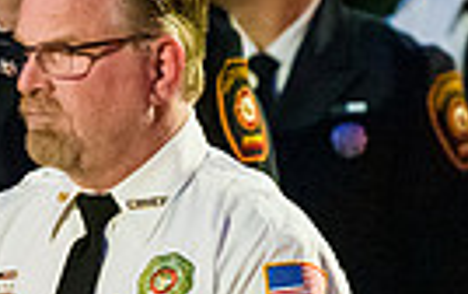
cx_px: 98
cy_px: 130
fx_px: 10710
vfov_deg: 1.6
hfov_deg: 2.5
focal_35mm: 839
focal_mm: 190
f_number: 3.2
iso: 12800
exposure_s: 1/40
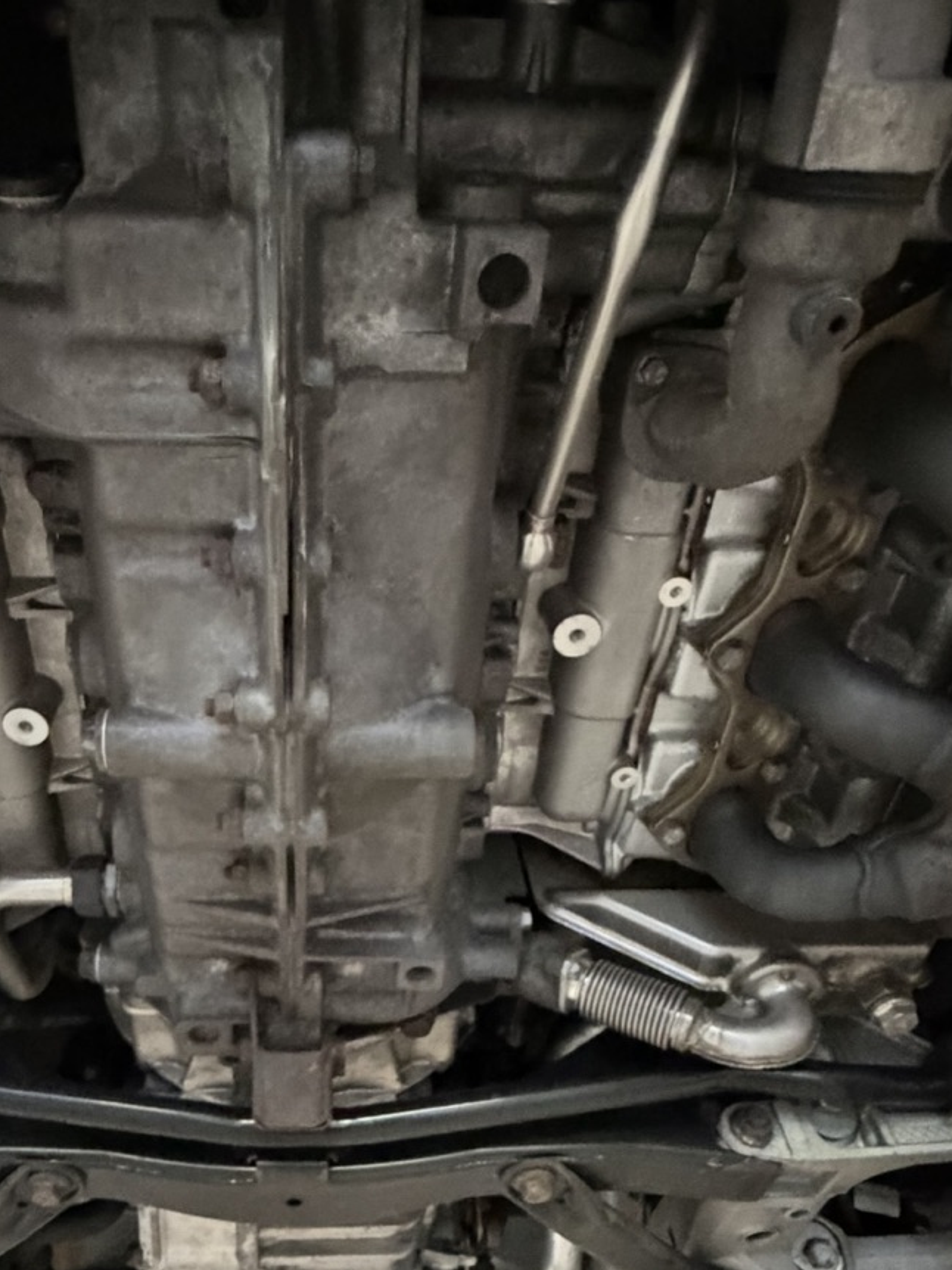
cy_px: 790
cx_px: 340
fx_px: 954
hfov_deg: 52.3
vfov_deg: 66.4
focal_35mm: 26
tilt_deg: +48.8
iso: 1600
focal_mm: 2.22
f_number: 2.2
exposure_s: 1/25
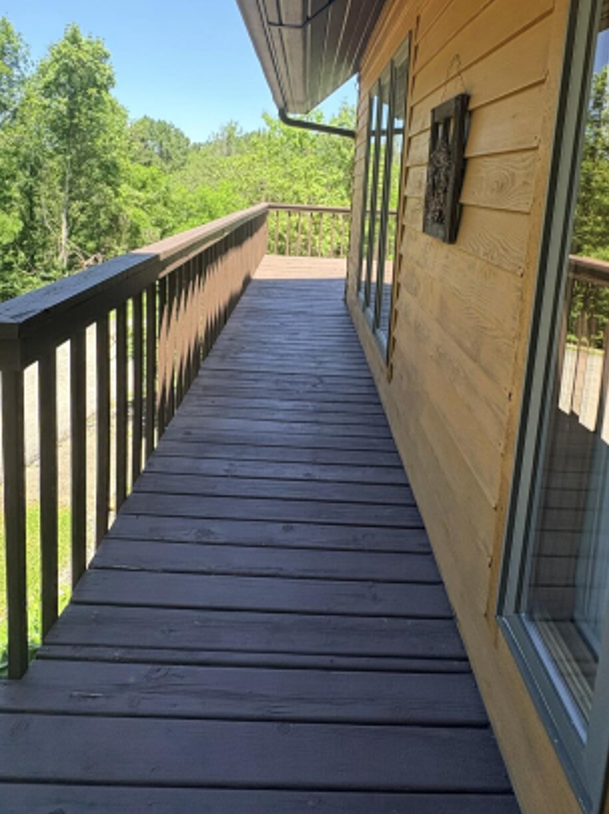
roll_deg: -3.2
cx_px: 319
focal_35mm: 23
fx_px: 540
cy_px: 264
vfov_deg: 71.5
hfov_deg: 58.8
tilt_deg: -7.8
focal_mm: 2.22
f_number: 2.2
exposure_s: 1/440
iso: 64
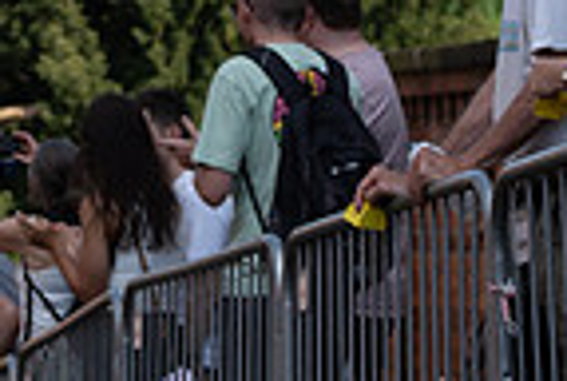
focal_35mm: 326
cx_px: -884
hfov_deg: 6.0
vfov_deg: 4.2
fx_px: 5145
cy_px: -343
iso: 100
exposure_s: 1/1250
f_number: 3.2
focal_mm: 41
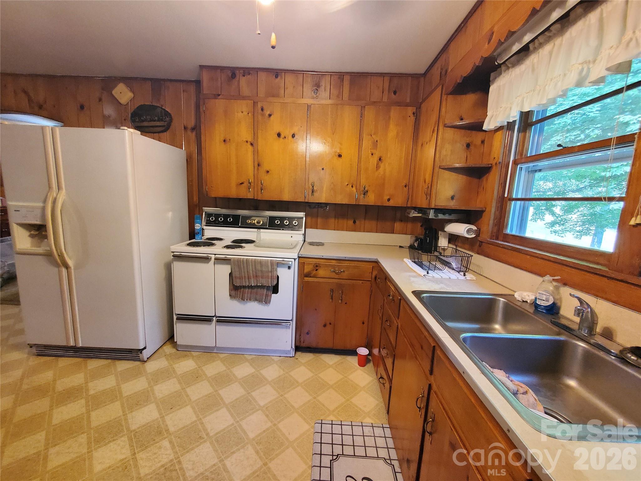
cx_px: 320
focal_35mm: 13
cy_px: 240
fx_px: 241
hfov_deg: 106.2
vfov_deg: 89.9
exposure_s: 1/60
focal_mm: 1.8
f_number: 2.2
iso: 500
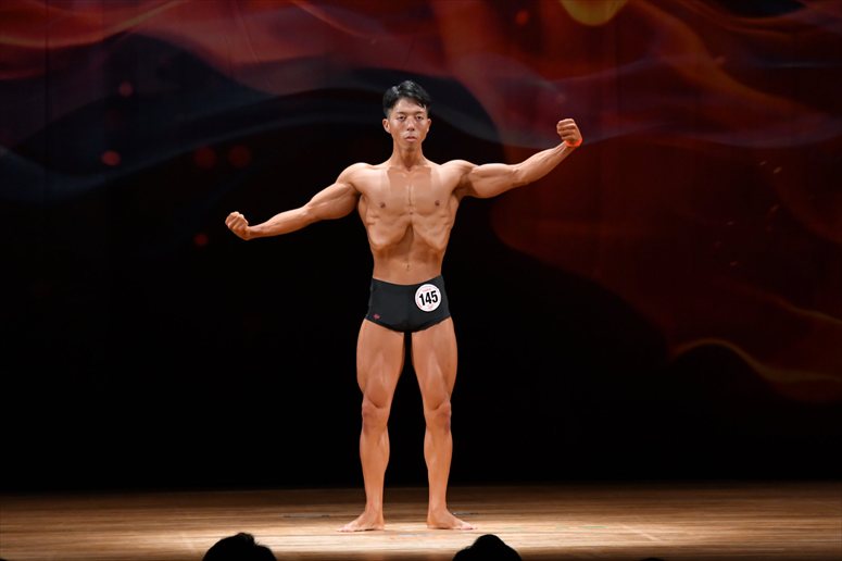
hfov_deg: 8.6
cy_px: 280
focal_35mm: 240
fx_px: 5611
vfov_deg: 5.7
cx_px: 421
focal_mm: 160
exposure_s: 1/400
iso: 3200
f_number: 5.6
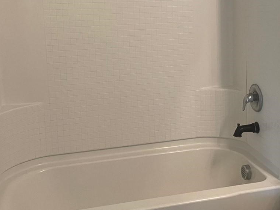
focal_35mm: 55
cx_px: 177
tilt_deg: -6.6
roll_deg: +1.3
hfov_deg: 34.7
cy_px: 46
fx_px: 445
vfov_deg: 26.1
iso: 200
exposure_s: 1/60
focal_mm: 4.2
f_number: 1.6
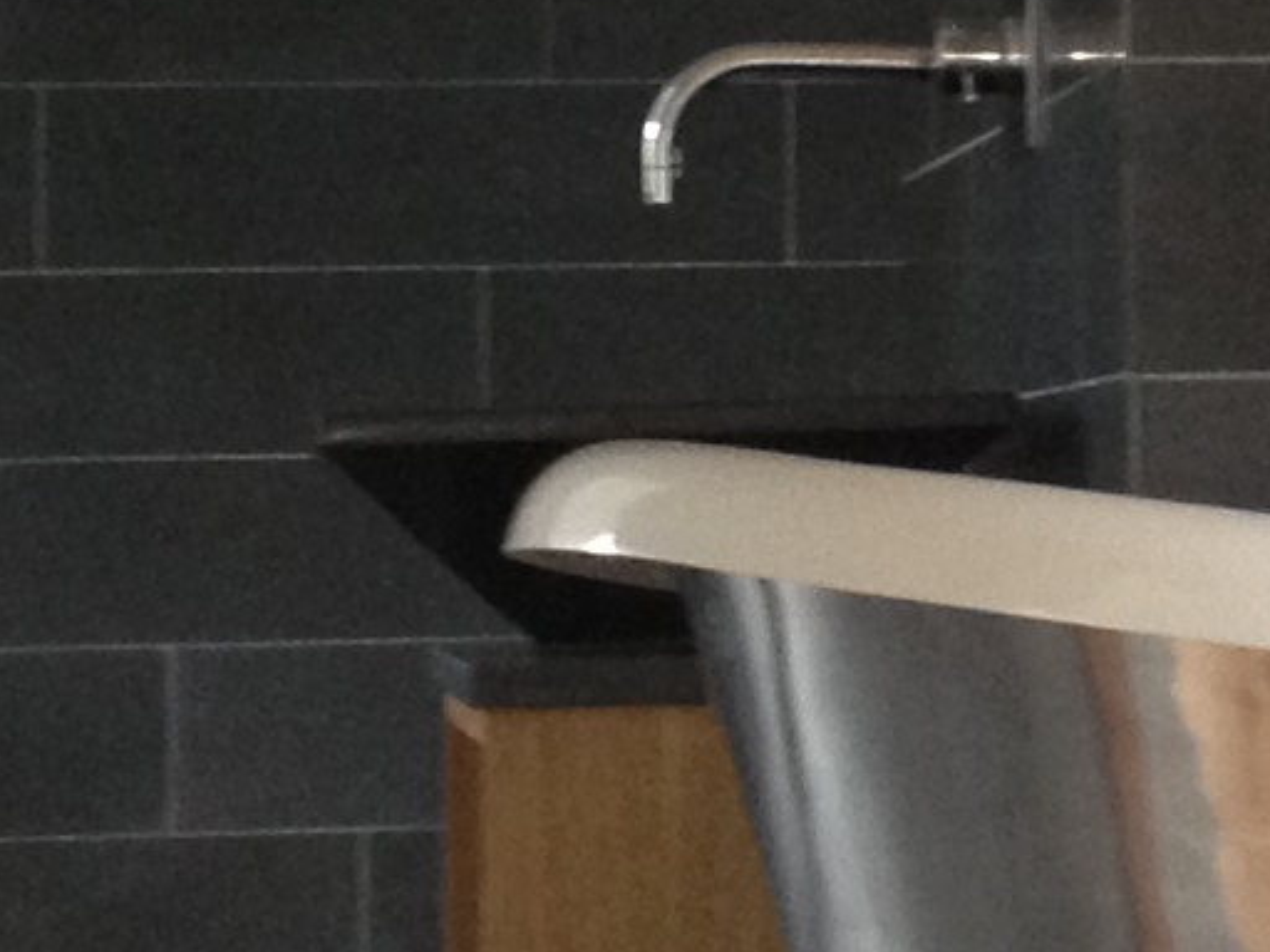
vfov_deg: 6.6
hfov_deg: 8.7
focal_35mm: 223
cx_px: 1766
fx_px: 8181
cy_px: -77
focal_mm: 4.28
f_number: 2.4
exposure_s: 1/20
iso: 160
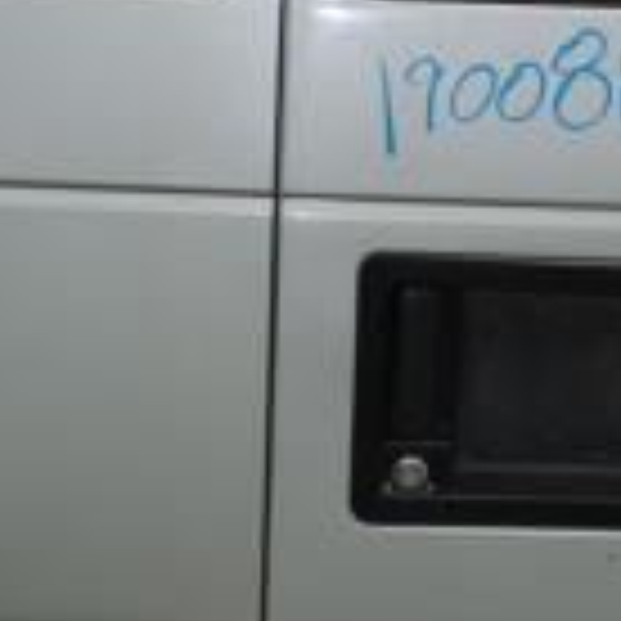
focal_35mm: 177
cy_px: 25
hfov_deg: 9.9
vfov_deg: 9.8
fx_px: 3592
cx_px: 428
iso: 100
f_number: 5.6
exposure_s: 1/200
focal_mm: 24
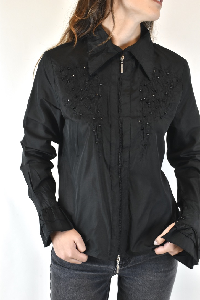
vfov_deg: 35.1
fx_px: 475
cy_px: 150
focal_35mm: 57
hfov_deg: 23.8
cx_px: 100
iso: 1600
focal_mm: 38
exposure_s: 1/30
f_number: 16
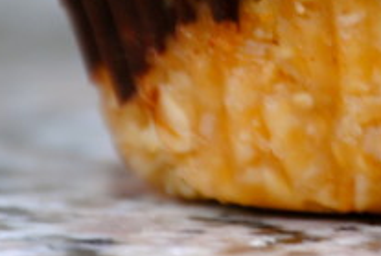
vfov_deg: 1.3
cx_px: 383
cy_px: -1
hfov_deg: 1.9
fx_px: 11667
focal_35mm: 1100
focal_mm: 200
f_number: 5.6
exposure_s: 1/60
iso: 100
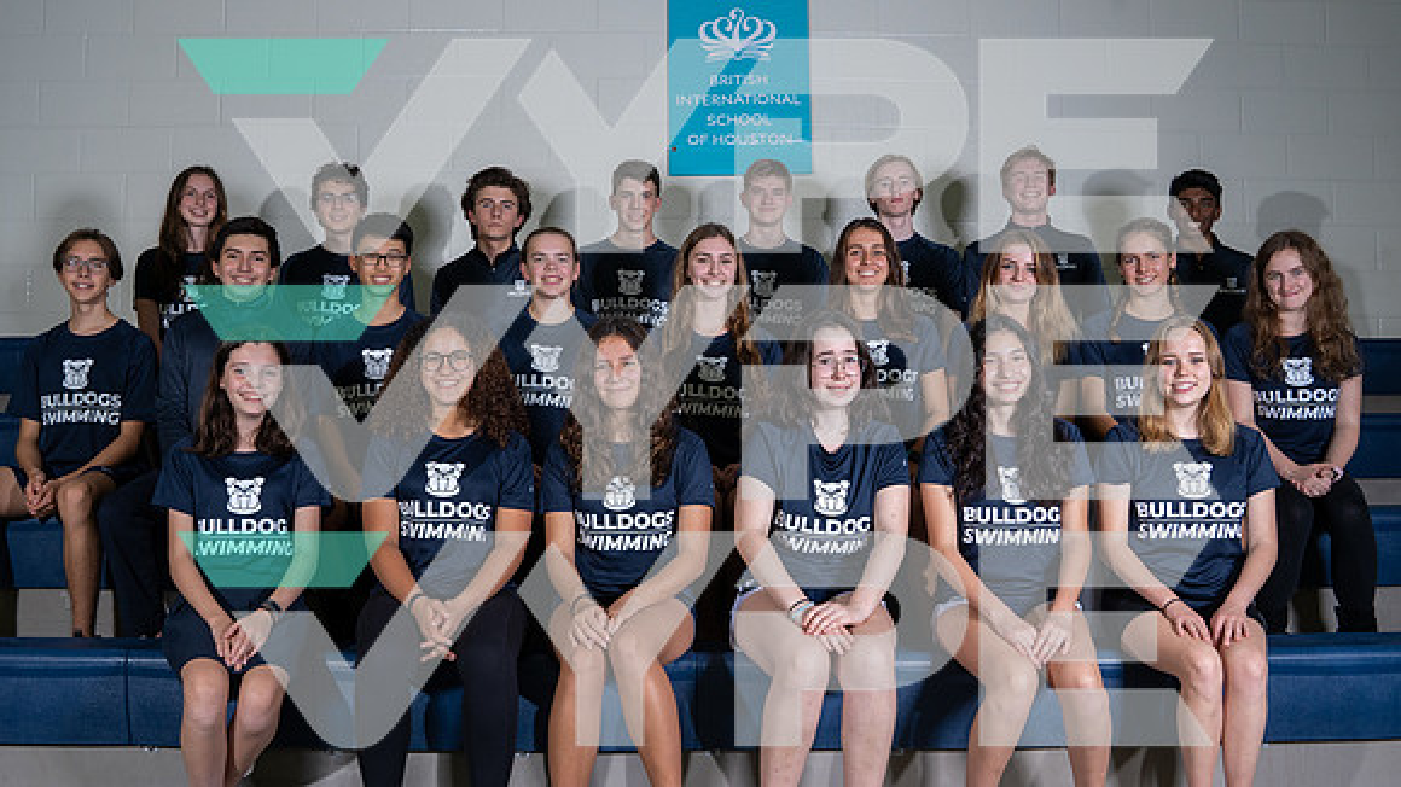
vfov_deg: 36.8
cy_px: 381
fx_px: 1183
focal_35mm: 32
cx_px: 669
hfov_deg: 61.3
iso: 400
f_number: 7.1
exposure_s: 1/250
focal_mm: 24
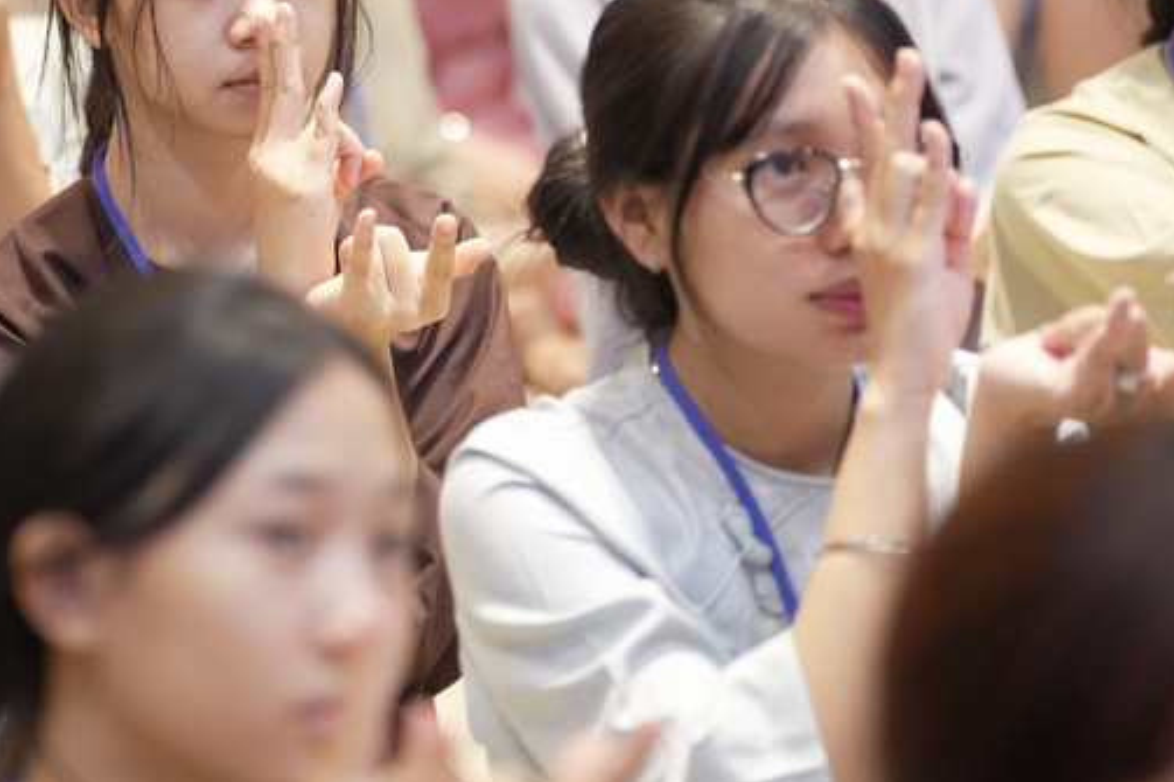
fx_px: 9486
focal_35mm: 291
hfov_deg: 7.1
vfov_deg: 4.7
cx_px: 417
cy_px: 98
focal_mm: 150
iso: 4000
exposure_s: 1/200
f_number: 2.8
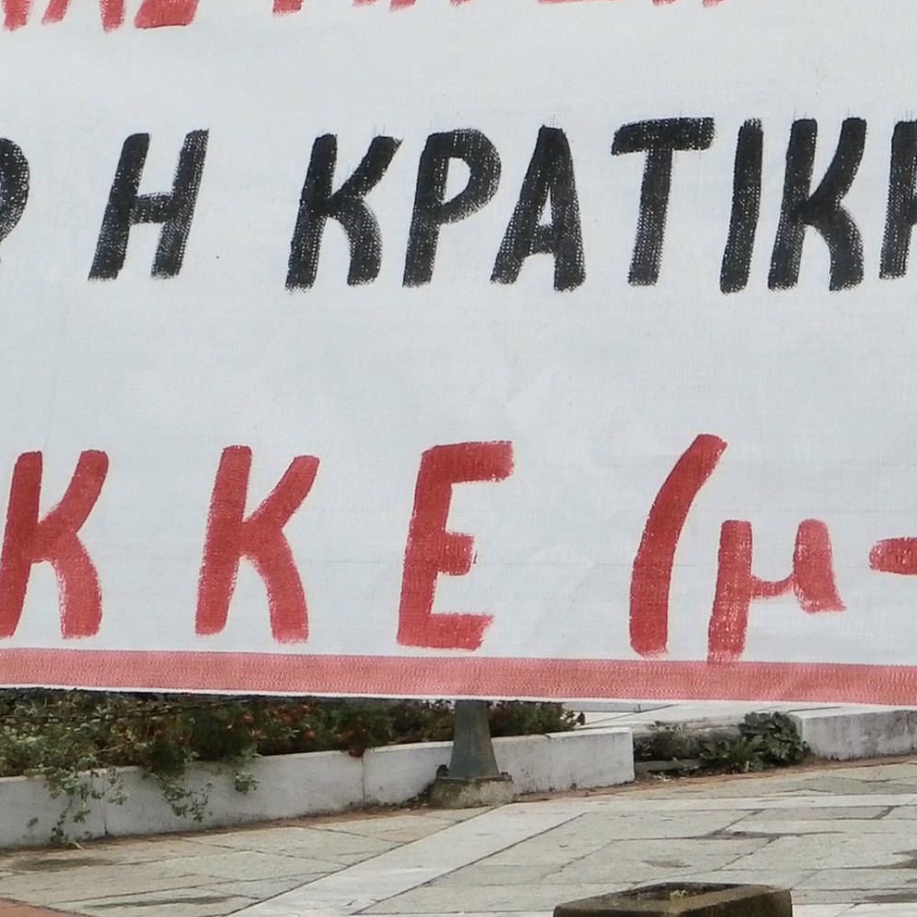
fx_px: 4346
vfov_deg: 12.0
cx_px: 984
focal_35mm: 145
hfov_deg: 11.9
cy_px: 214
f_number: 3.4
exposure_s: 1/400
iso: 100
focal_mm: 8.3
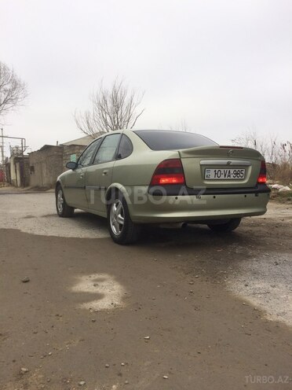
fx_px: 326
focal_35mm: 29
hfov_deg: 48.2
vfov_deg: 61.7
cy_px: 195
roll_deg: +1.0
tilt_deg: -6.1
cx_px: 146
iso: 32
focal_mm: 4.15
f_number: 2.2
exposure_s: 1/1140
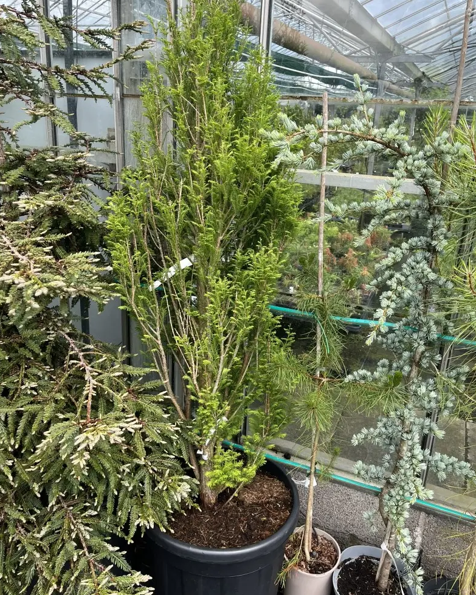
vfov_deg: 62.1
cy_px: 270
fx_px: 493
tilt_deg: -17.4
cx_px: 235
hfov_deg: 51.5
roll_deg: -2.4
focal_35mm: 28
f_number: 1.6
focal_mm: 5.1
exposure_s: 1/858
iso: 50
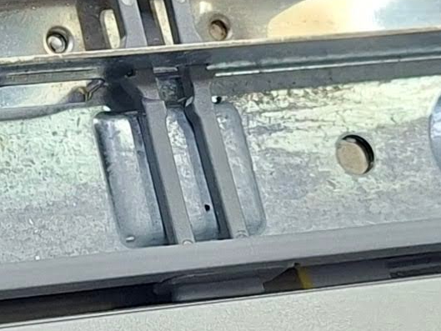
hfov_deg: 10.9
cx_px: -254
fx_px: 2217
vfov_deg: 8.5
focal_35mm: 174
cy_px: 218
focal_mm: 5.54
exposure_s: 1/100
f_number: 1.8
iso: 250
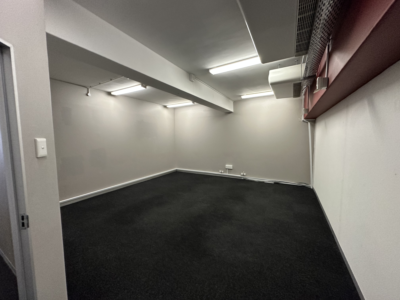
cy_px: 150
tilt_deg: -4.0
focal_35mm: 14
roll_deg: -0.3
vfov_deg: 85.7
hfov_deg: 102.1
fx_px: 162
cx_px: 200
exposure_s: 1/50
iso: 250
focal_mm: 2.22
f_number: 2.2
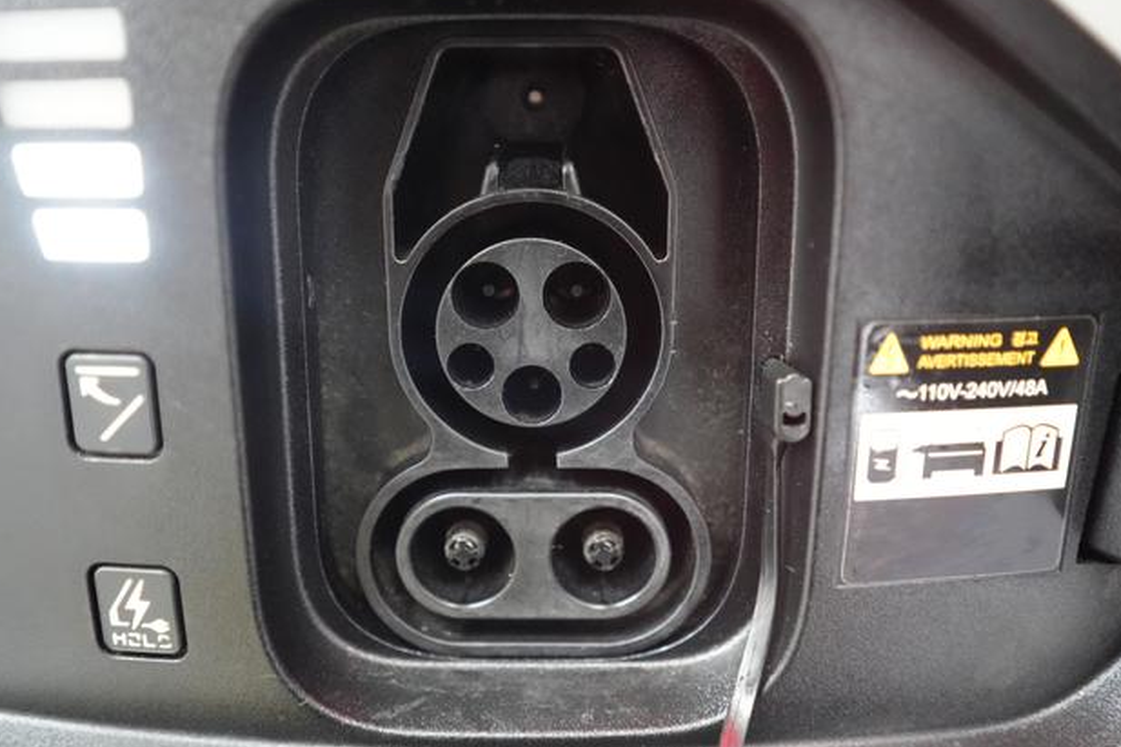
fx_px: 872
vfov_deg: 46.4
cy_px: 364
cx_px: 552
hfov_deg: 65.5
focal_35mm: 28
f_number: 2.8
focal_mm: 27
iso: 12800
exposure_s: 1/100
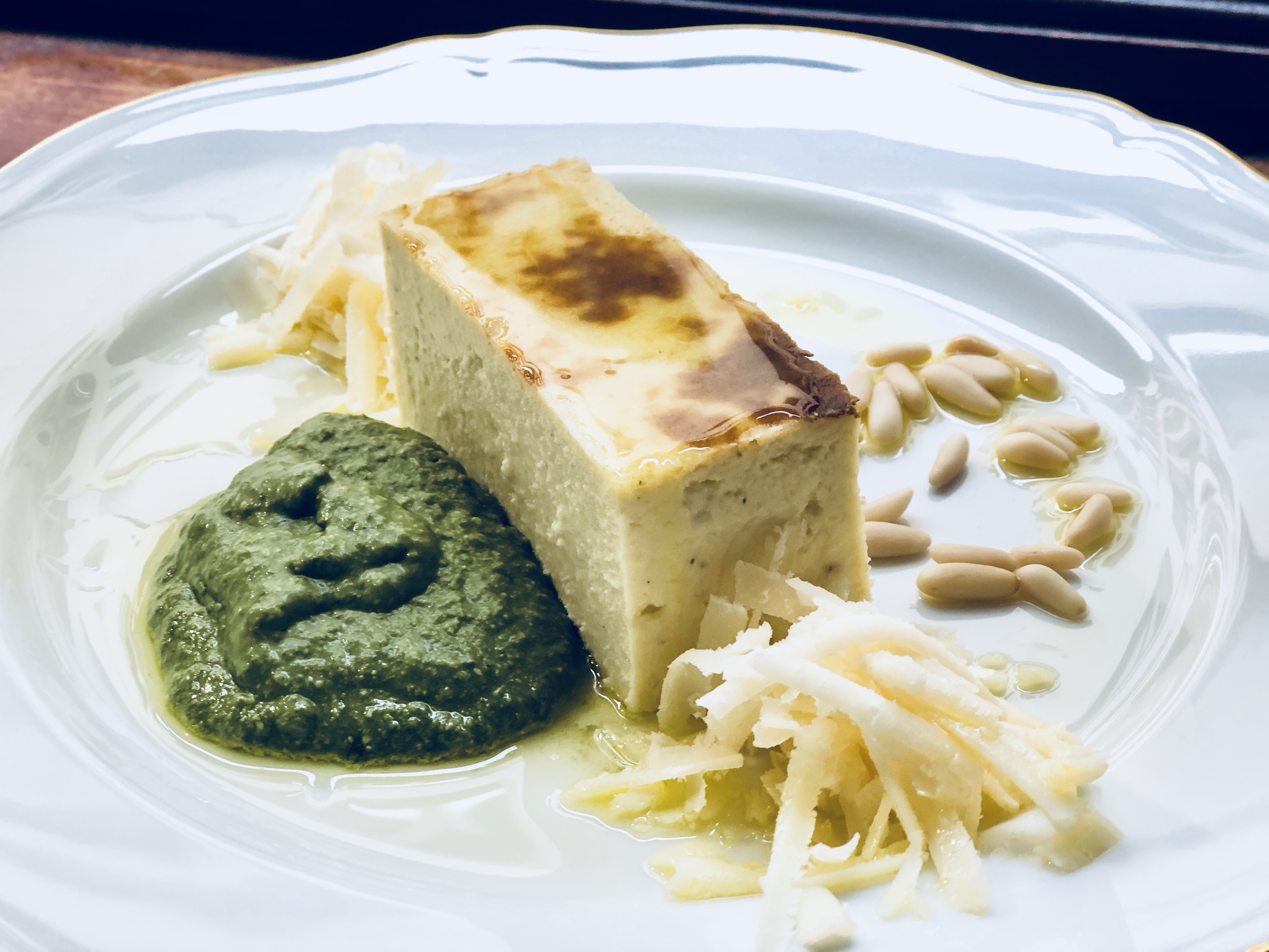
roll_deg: +2.7
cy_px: 476
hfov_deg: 33.8
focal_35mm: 57
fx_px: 2090
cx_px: 634
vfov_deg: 25.7
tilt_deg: -36.8
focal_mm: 6.6
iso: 64
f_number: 2.8
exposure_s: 1/50
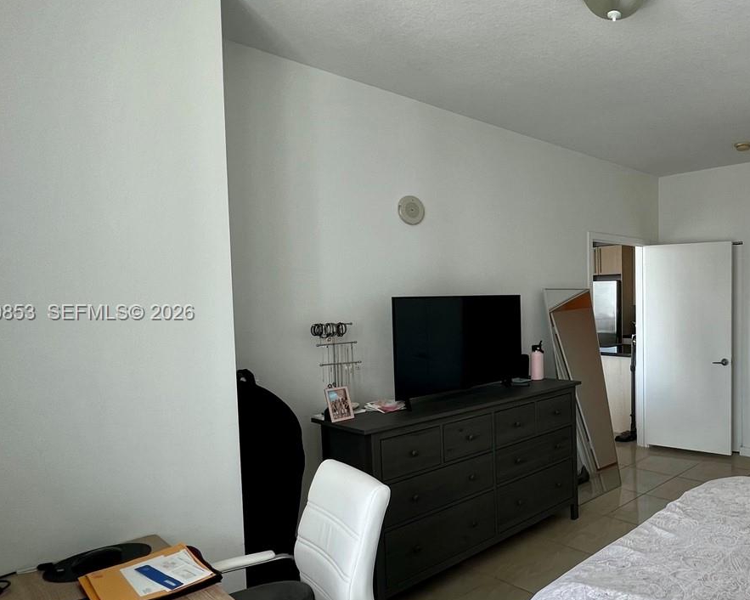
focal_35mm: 23
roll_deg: +0.7
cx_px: 609
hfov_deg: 65.5
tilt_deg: -1.4
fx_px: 510
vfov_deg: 60.8
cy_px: 314
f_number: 1.8
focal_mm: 1.57
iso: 64
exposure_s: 1/99
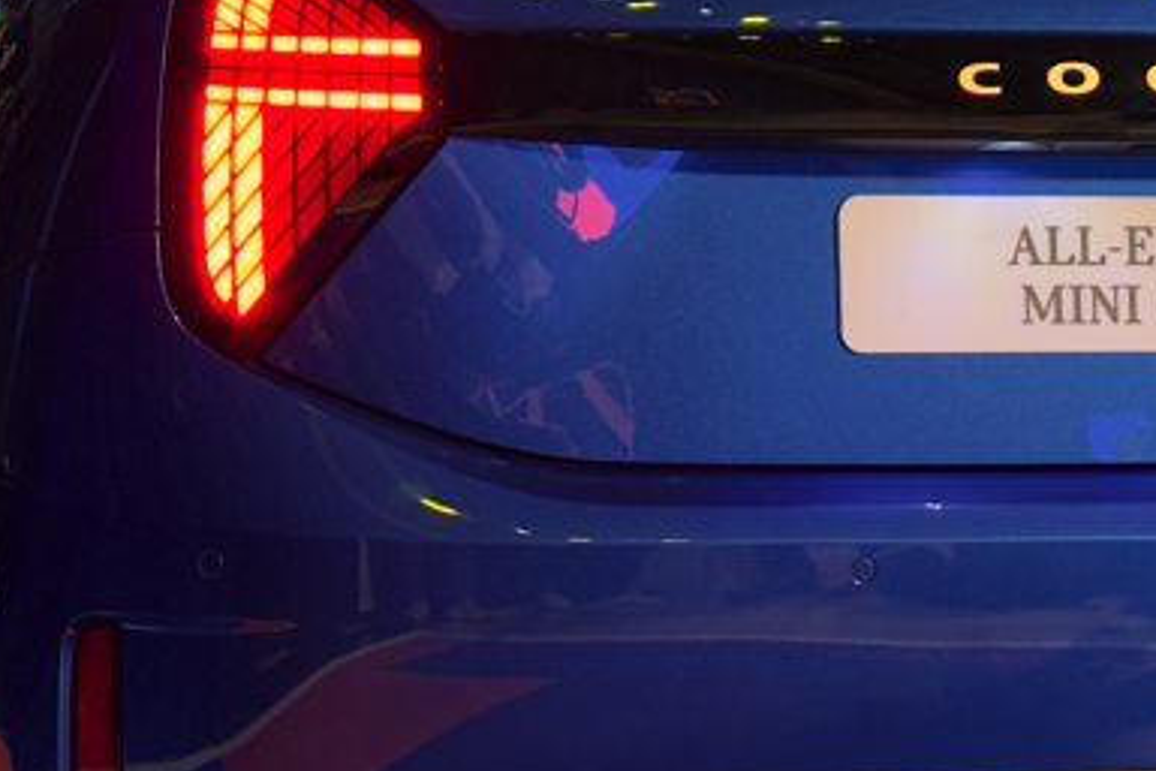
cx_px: 912
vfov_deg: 10.5
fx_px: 4174
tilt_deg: -7.6
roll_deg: -2.0
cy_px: 274
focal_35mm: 130
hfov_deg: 15.7
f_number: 1.78
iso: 500
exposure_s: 1/33
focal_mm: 6.76
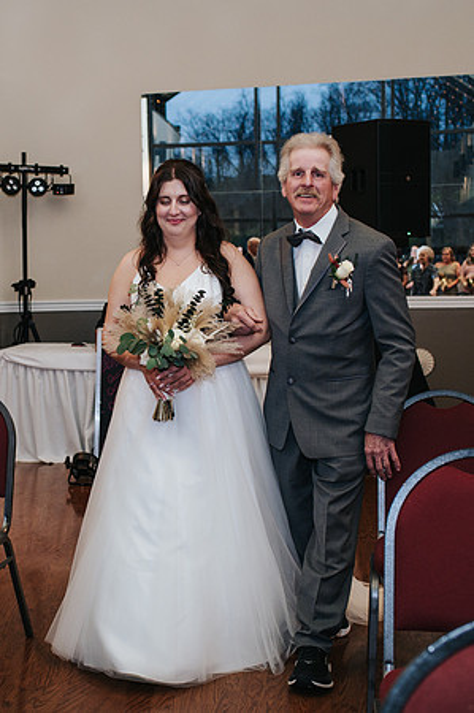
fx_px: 1040
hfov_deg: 25.1
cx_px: 70
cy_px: 356
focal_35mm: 53
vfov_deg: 37.8
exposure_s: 1/200
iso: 800
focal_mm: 35
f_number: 3.2
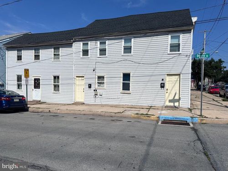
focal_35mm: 24
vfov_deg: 56.8
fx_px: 158
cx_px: 114
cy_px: 86
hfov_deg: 71.6
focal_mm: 6.86
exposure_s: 1/13699
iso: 80
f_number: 1.78
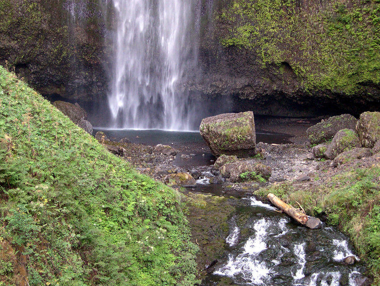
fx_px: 593
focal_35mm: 54
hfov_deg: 35.5
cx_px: 166
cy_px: 157
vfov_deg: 27.0
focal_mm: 10.1
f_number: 3.1
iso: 370
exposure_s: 1/60
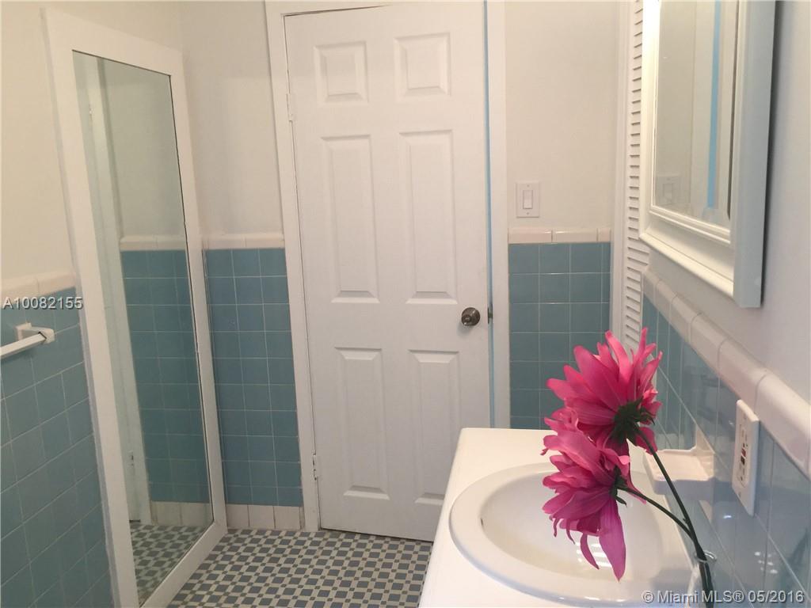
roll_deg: +1.8
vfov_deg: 48.2
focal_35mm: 29
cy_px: 304
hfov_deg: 61.7
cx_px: 406
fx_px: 679
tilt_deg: -10.8
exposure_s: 1/30
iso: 40
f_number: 2.2
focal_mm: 4.15
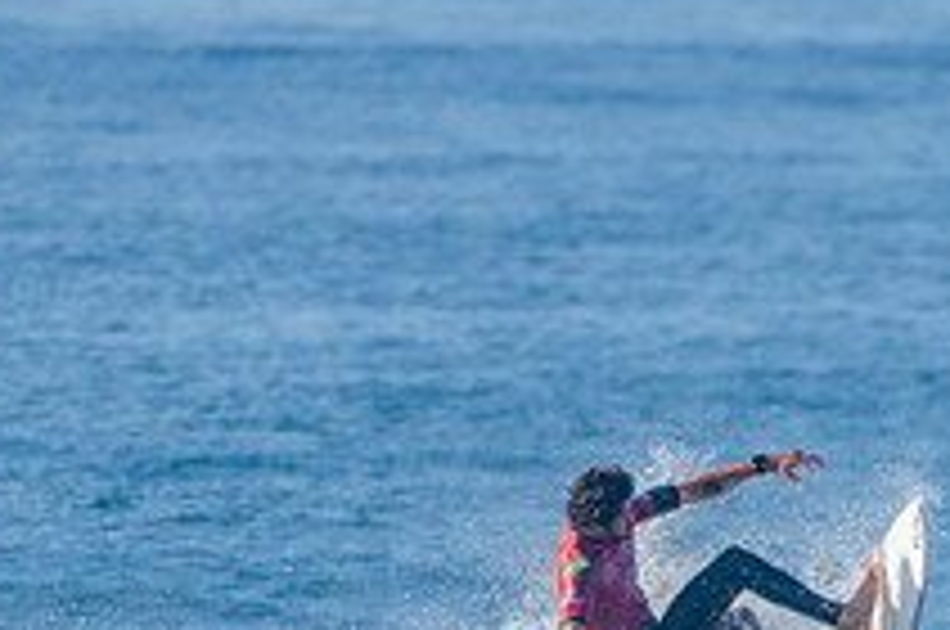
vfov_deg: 1.0
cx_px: 666
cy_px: 776
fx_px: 36308
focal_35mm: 1378
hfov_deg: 1.5
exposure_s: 1/2000
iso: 450
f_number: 5.6
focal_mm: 500
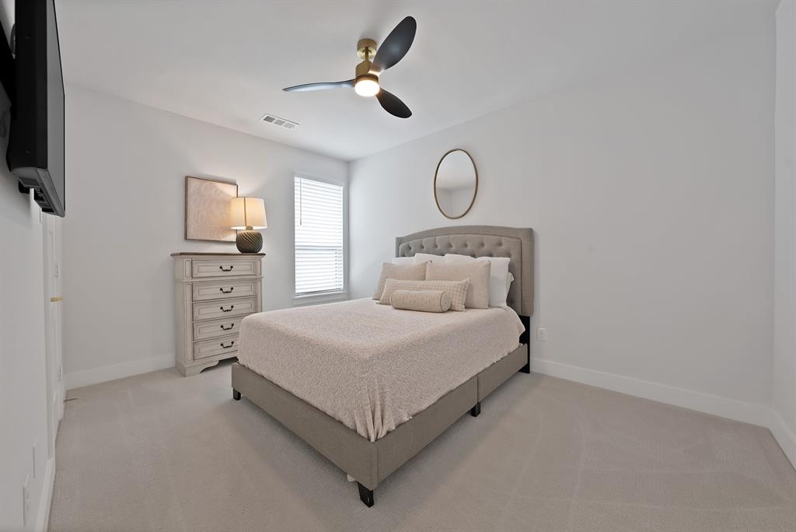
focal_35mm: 12
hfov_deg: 112.6
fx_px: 265
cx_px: 398
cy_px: 266
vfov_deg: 90.1
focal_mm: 12
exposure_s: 1/2
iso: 640
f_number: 9
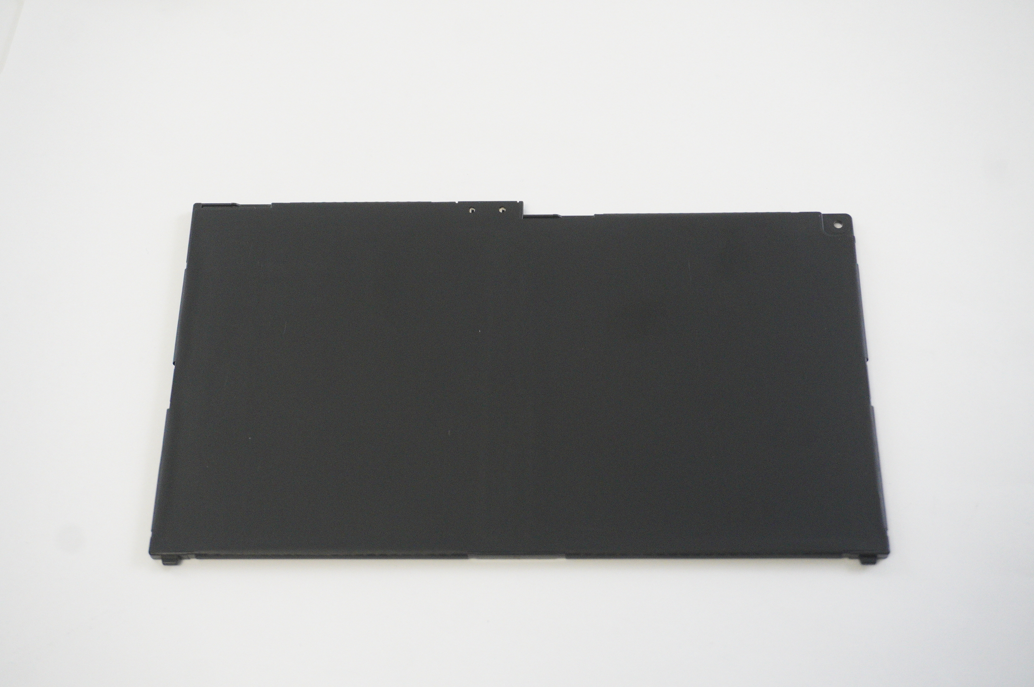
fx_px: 1420
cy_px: 344
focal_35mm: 50
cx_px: 517
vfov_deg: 27.2
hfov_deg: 40.0
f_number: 5.6
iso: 3200
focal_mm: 33
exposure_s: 1/160
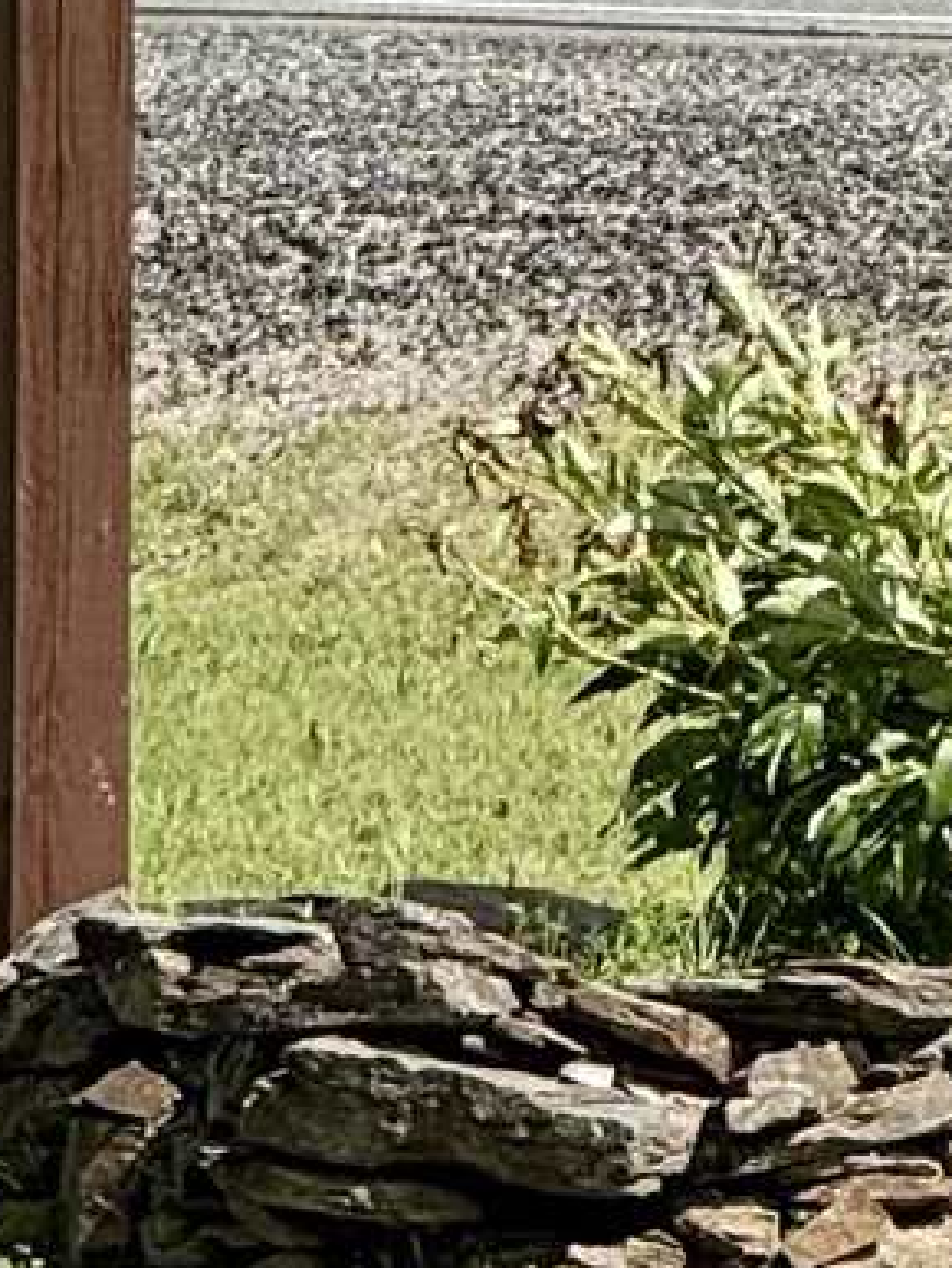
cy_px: -861
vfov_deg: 2.8
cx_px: 1316
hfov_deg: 2.1
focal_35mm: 716
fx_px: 26226
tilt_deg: +1.3
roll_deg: -1.5
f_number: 2.8
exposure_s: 1/2083
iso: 64
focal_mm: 15.66
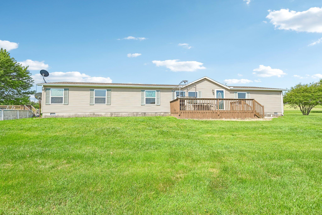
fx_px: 143
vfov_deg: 73.7
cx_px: 161
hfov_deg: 96.7
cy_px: 108
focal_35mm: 16
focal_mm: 16
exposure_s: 1/2000
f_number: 4
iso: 400
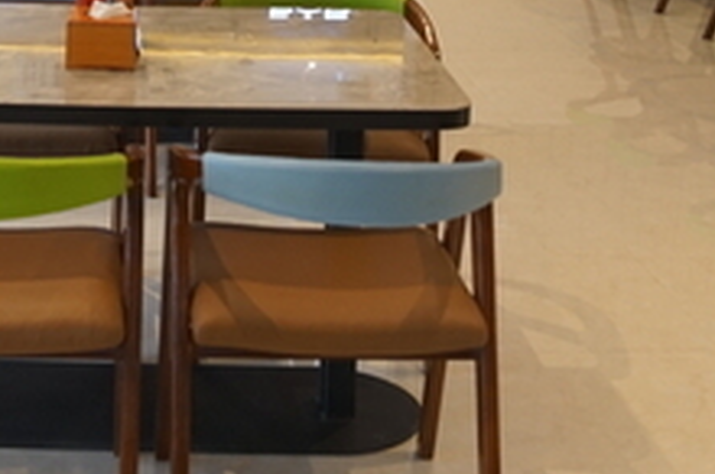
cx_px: 110
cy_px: -224
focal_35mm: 82
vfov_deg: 15.4
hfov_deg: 24.3
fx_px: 1626
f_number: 4
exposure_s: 1/100
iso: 800
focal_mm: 24
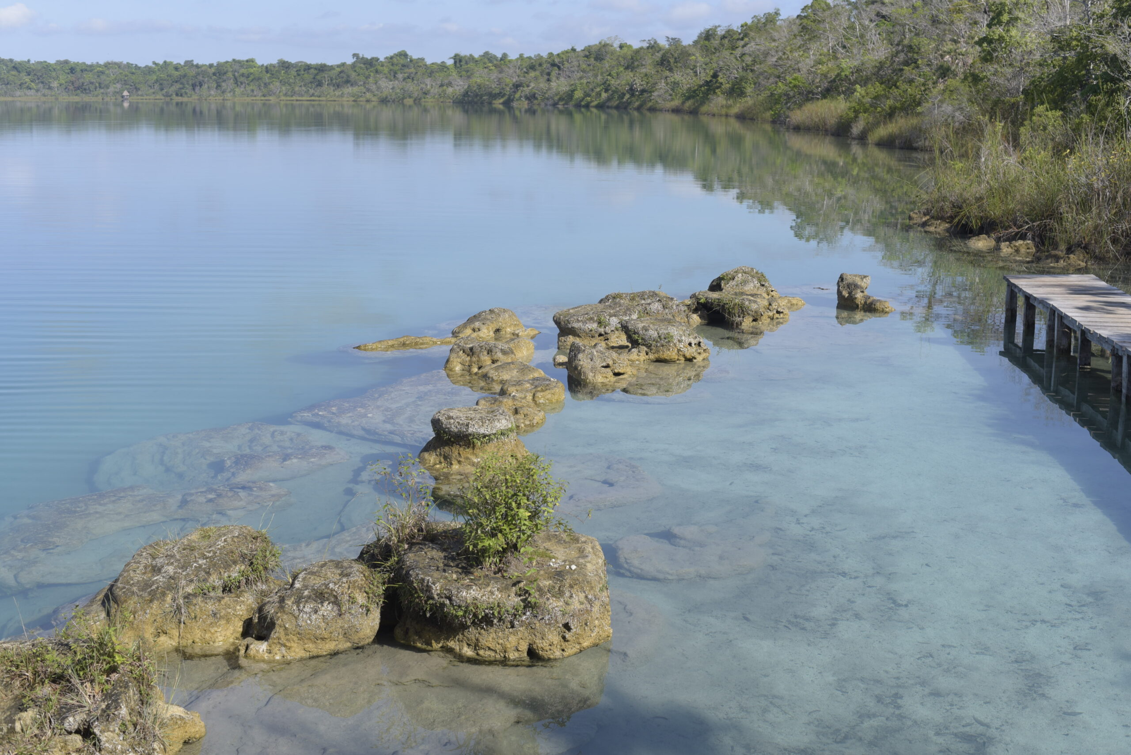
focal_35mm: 50
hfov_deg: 39.6
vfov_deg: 27.0
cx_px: 566
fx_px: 1571
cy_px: 378
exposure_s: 1/4000
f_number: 6.3
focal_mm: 50
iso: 125
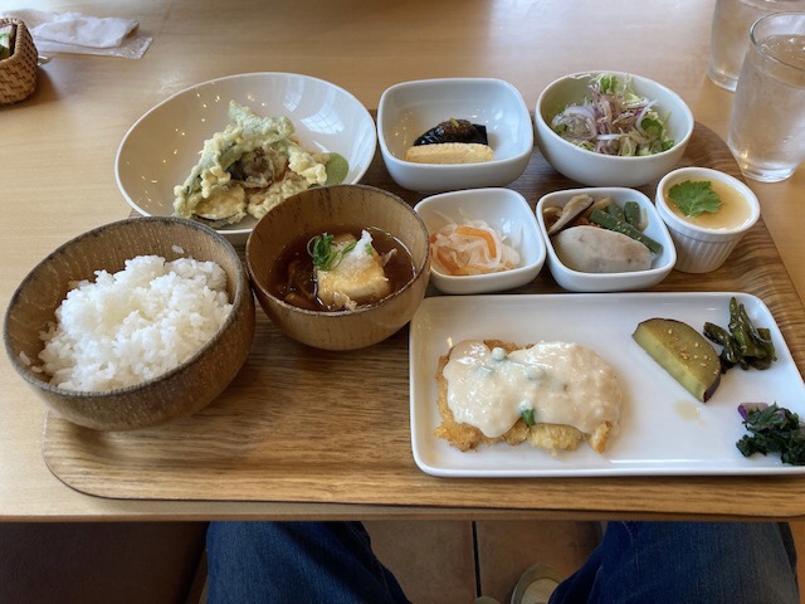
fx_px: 651
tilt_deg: -51.6
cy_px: 302
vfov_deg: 49.7
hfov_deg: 63.4
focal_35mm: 28
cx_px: 402
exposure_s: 1/120
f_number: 1.8
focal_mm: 3.99
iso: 80
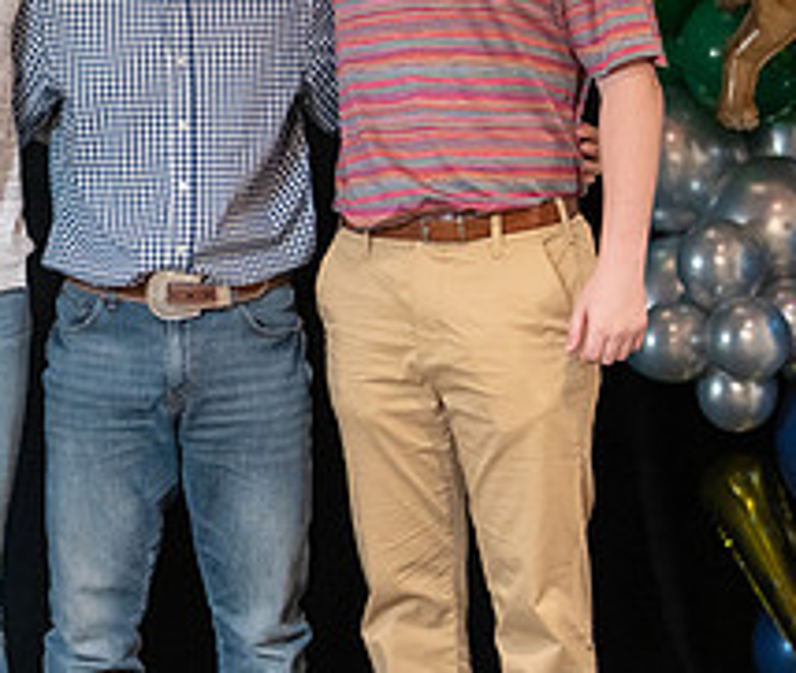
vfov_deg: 11.0
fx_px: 3494
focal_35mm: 145
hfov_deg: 12.9
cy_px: 208
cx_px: 136
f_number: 1.2
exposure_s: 1/320
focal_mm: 50
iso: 1600
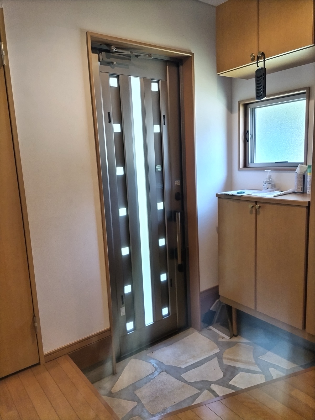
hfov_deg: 53.1
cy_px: 210
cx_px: 158
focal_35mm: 26
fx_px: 315
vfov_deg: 67.3
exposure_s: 1/50
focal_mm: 4.8
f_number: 1.79
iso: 913
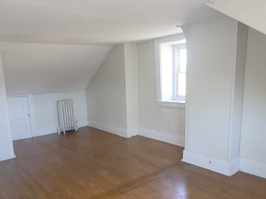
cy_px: 120
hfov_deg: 65.1
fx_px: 208
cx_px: 119
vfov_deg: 51.0
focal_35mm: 27
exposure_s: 1/60
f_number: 2.2
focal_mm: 2.2
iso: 200
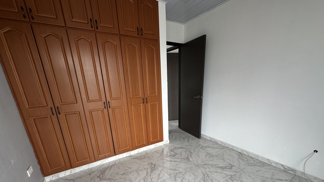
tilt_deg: -17.8
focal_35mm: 16
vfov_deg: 64.8
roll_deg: +1.9
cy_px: 126
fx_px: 137
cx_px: 163
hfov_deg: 99.4
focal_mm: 2.22
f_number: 2.2
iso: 80
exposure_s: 1/99
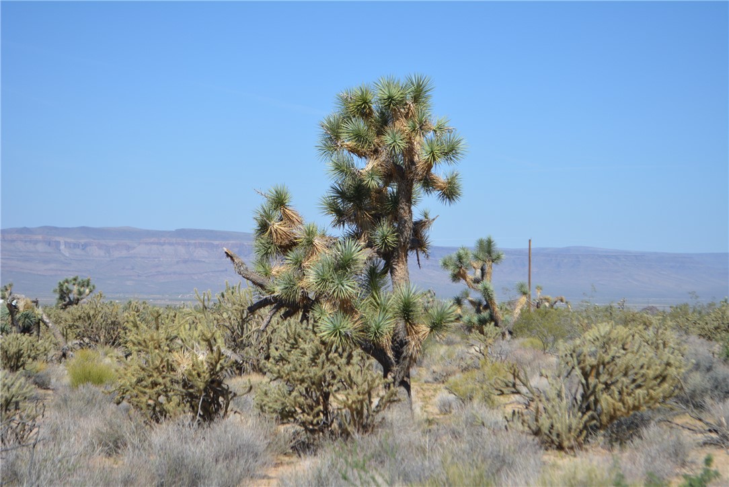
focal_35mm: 82
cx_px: 364
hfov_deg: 24.6
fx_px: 1671
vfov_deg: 16.6
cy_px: 244
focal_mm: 55
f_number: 7.1
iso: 400
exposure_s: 1/1600
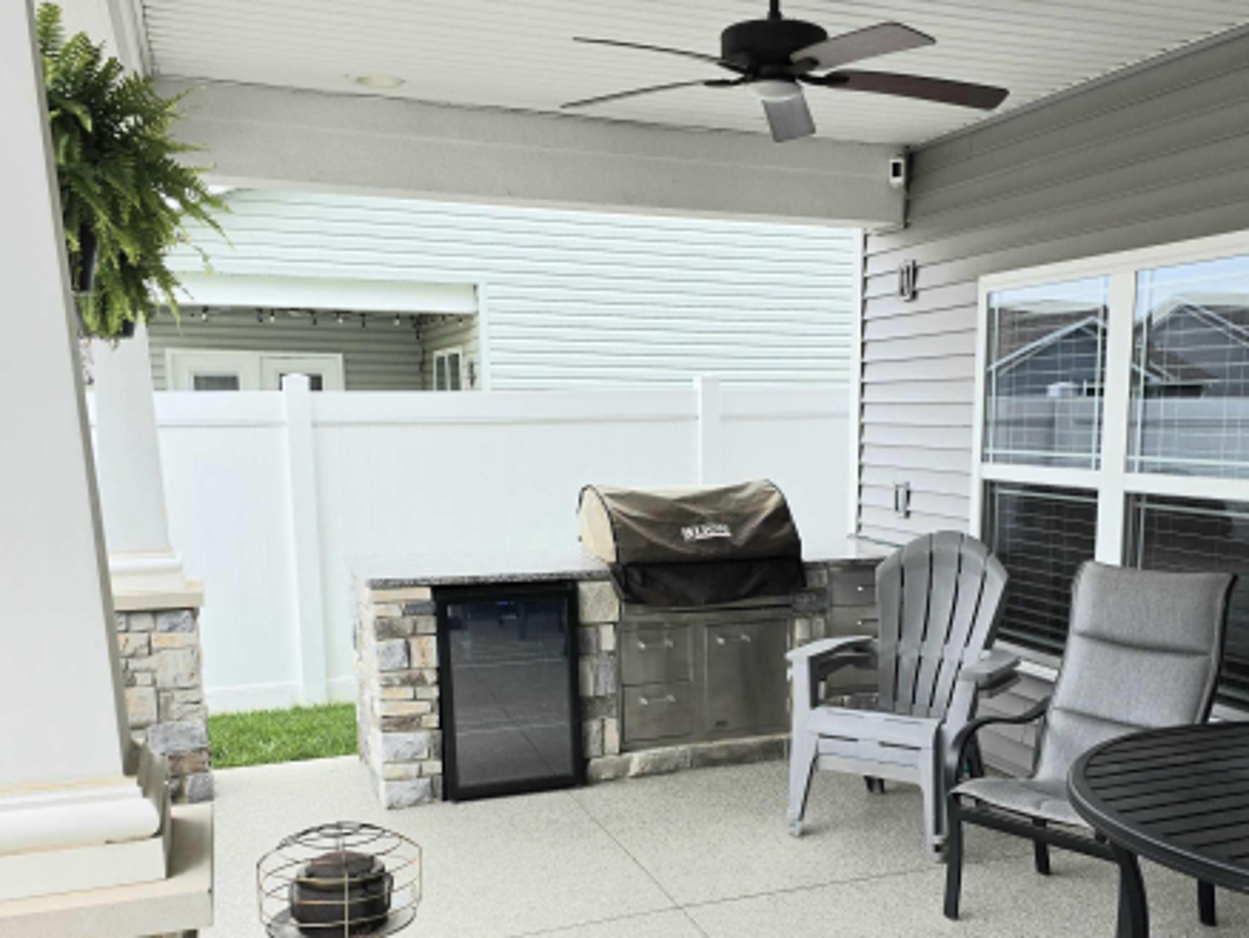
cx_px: 777
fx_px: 1264
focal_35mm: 35
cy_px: 630
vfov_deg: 40.2
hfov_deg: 52.1
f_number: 1.7
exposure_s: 1/182
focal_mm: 6.3
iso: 64
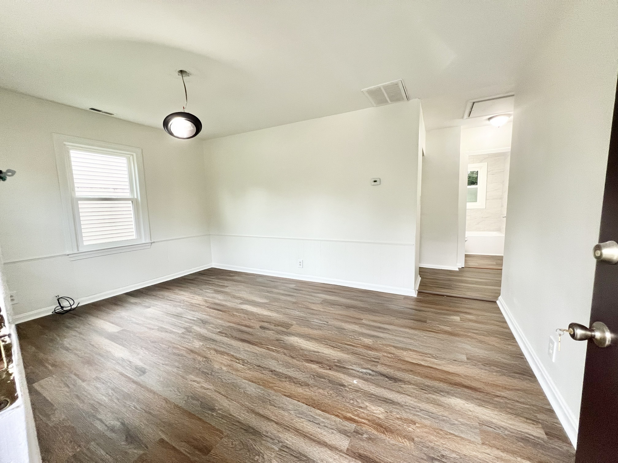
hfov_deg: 106.2
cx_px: 309
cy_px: 232
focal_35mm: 13
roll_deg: +1.2
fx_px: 232
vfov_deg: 89.9
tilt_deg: -7.3
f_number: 1.8
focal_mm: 1.57
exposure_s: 1/99
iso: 160
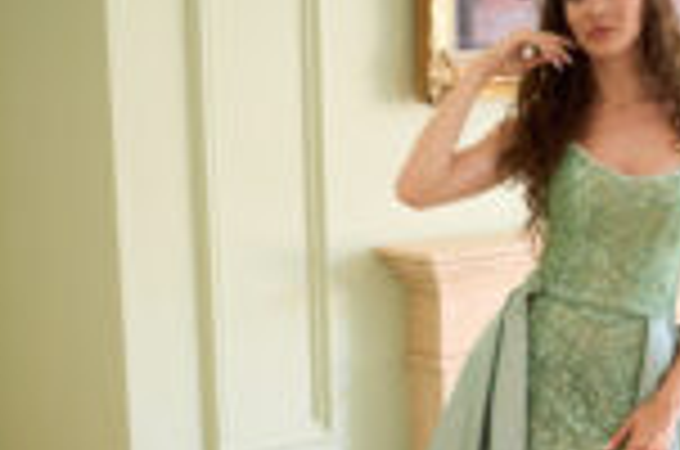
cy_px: 380
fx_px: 1753
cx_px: 495
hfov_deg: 21.8
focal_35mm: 93
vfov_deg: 14.5
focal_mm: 35
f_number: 1.4
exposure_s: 1/250
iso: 640
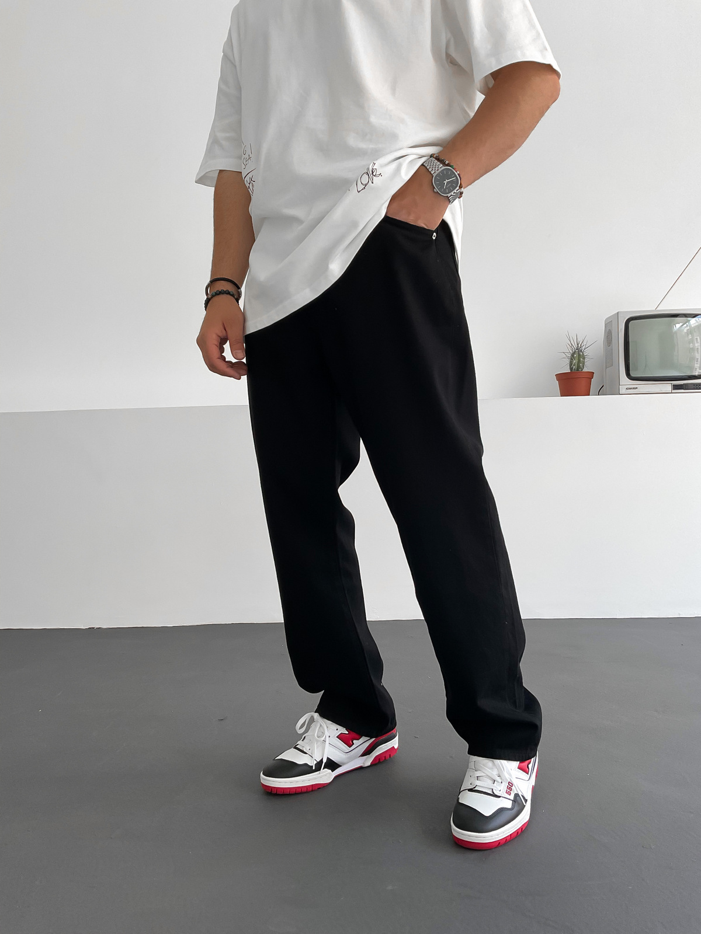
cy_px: 467
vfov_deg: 61.7
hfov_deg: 48.2
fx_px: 783
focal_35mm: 29
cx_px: 350
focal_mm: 3
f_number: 1.8
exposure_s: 1/120
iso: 50
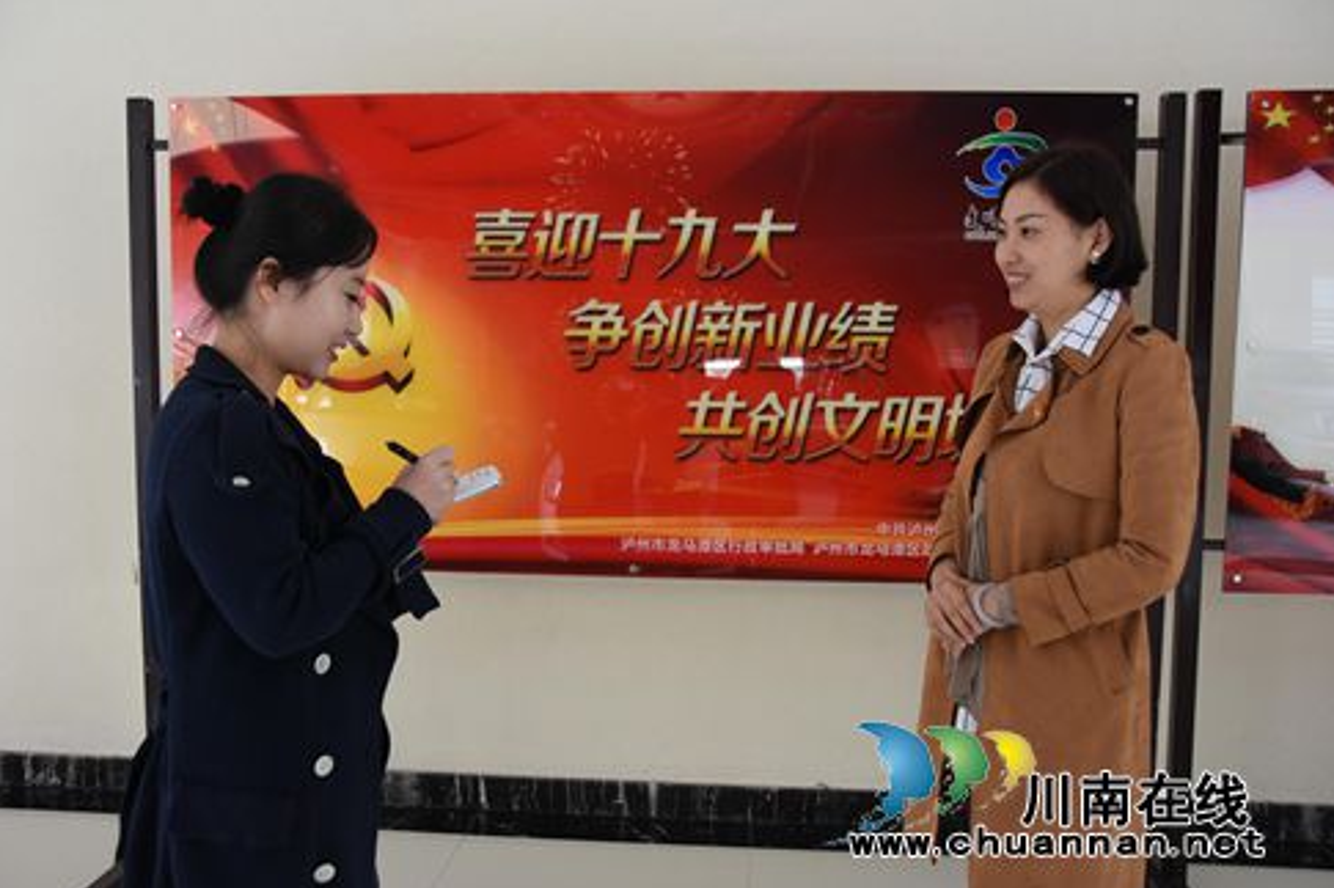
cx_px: 657
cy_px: 452
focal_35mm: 34
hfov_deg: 55.8
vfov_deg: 38.9
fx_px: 1259
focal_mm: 22
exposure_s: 1/40
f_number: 3.8
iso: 800
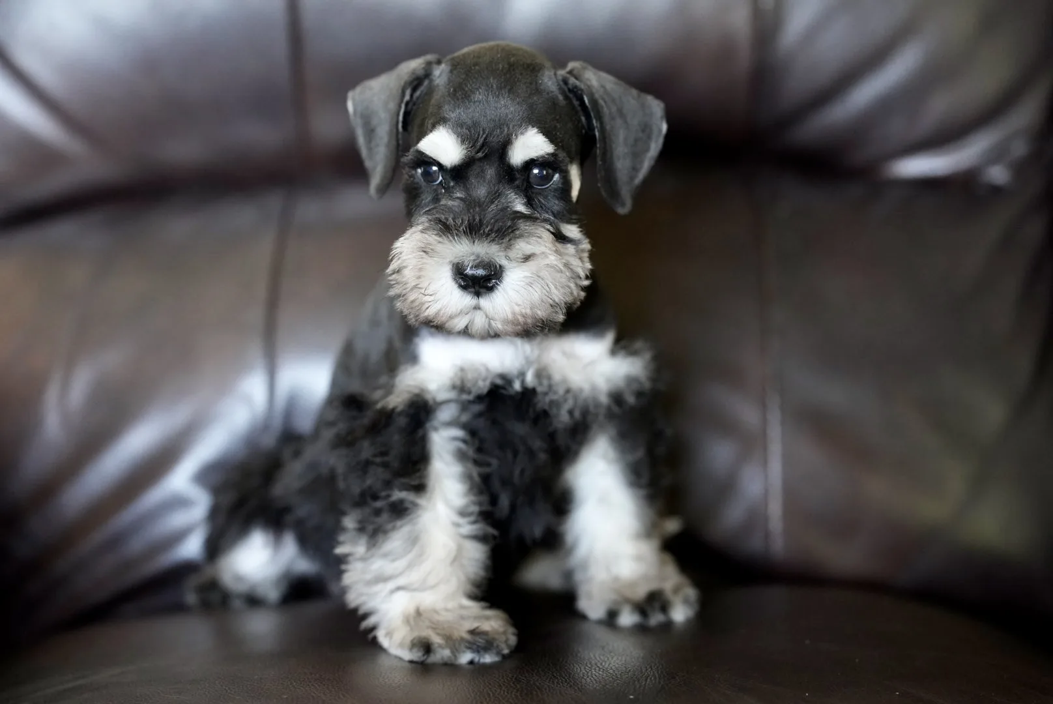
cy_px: 352
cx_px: 526
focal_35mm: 93
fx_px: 2722
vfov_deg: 14.7
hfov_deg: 21.9
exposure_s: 1/160
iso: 3200
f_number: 2.8
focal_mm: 93
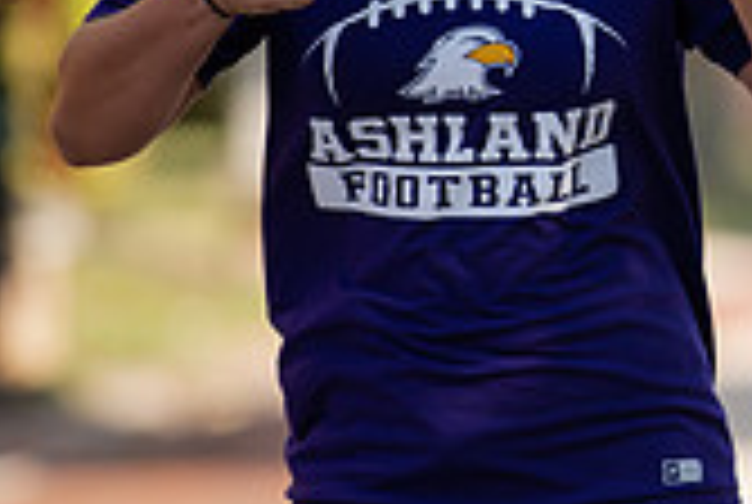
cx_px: 1085
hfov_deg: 2.0
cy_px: 47
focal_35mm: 1039
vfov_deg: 1.3
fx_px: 21742
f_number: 4.5
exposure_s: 1/500
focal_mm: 300
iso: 200
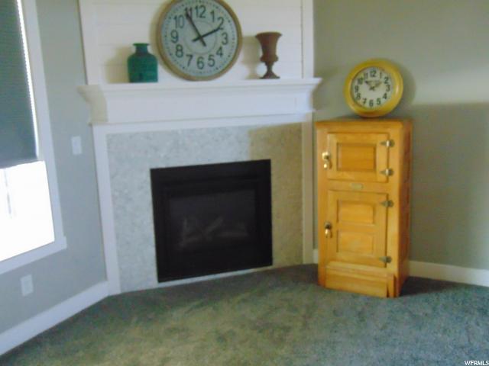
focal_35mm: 33
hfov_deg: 55.4
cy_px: 183
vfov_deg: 42.9
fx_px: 466
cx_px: 244
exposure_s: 1/30
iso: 800
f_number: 3.2
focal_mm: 5.8
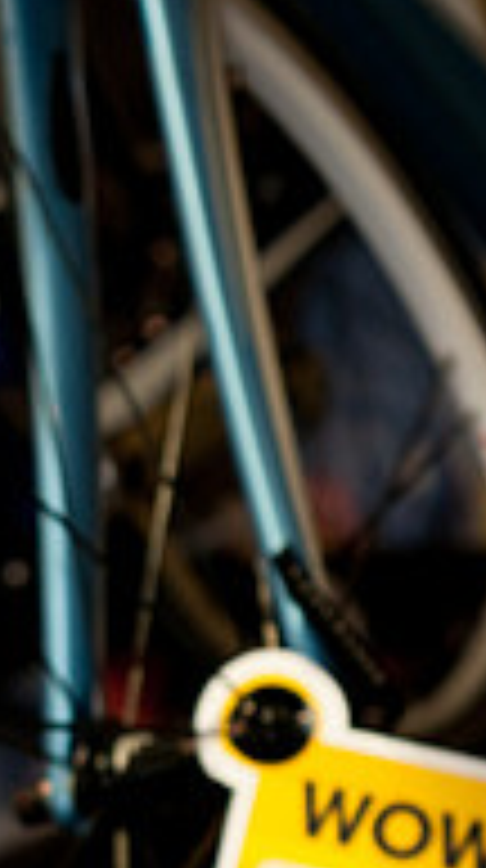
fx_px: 5428
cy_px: 839
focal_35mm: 236
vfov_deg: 9.1
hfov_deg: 5.0
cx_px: -486
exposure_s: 1/60
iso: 200
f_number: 4
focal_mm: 50
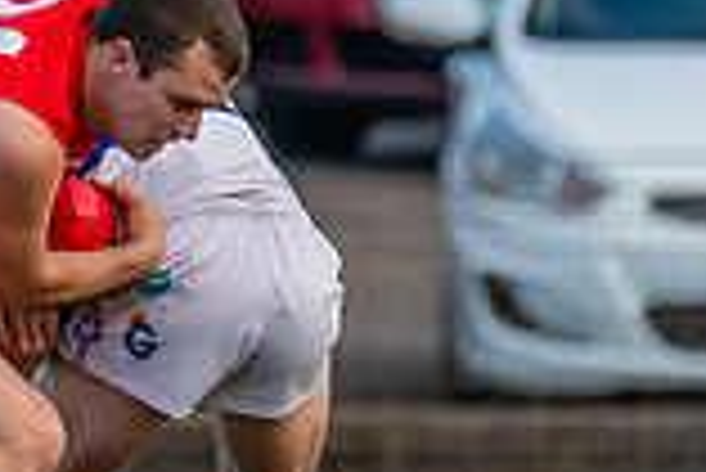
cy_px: 84
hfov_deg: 0.6
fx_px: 69349
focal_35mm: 3533
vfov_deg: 0.4
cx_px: 191
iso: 2200
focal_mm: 600
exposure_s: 1/1600
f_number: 6.3
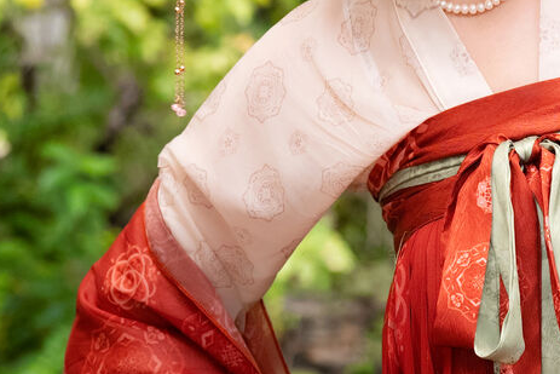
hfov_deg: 8.7
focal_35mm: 233
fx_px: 3625
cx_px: 670
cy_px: -56
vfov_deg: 5.9
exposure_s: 1/125
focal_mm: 60
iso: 1250
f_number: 4
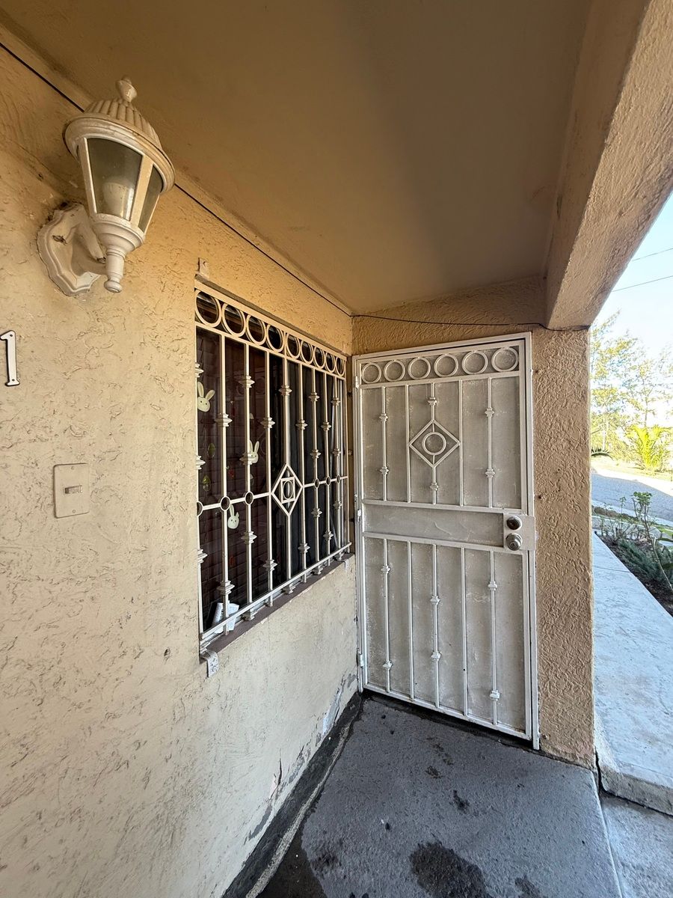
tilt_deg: +2.0
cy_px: 449
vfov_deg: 102.1
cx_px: 336
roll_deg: -0.4
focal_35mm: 14
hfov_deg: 85.7
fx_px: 363
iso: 125
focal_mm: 2.22
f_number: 2.2
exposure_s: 1/99
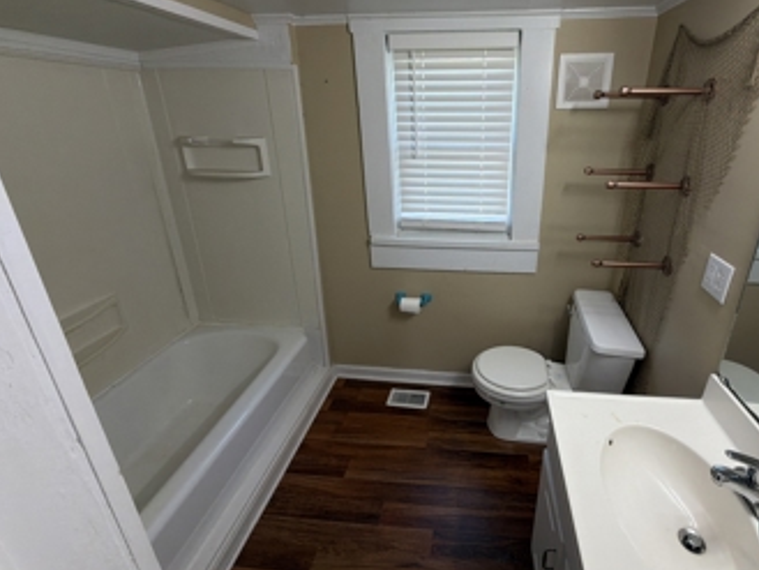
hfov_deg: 89.8
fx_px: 373
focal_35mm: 17
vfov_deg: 74.4
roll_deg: +0.2
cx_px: 457
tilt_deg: -20.7
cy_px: 249
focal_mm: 2.22
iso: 100
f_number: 2.2
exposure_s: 1/121
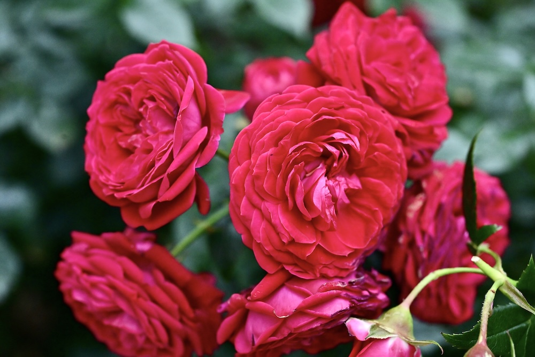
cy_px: 178
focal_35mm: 60
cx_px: 268
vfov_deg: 22.6
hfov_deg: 33.4
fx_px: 892
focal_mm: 60
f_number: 5.6
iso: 4000
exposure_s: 1/320
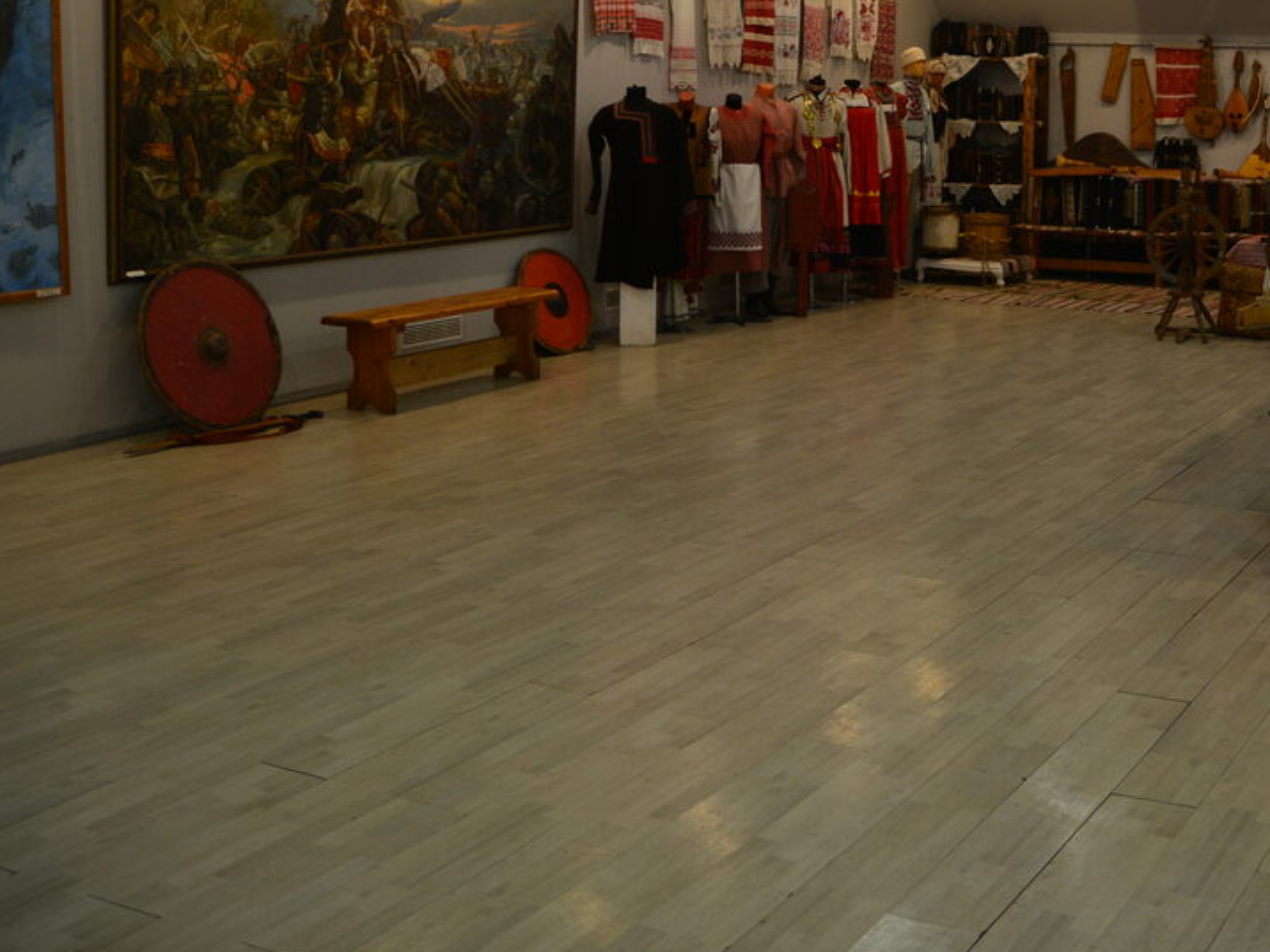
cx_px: 1015
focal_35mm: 44
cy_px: 215
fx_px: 1609
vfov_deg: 32.2
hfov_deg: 41.3
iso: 200
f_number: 3.3
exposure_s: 1/90
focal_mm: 17
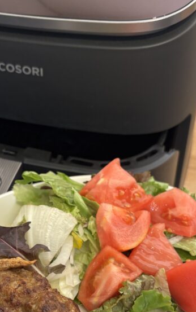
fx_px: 436
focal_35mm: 51
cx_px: 54
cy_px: 232
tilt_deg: -49.9
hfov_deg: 25.1
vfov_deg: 38.6
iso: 200
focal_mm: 5.96
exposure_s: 1/50
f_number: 1.6
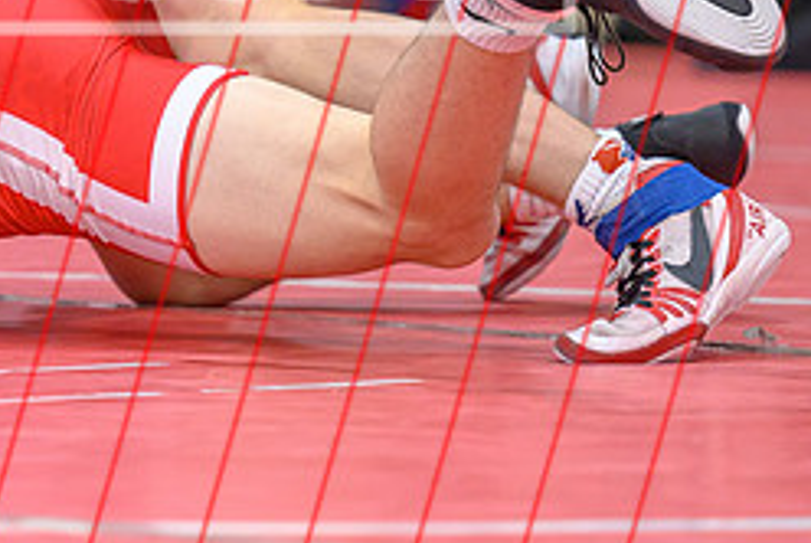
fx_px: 10555
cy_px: 112
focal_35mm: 468
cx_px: -23
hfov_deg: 4.4
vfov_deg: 2.9
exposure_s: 1/640
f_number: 2.8
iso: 2200
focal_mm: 145
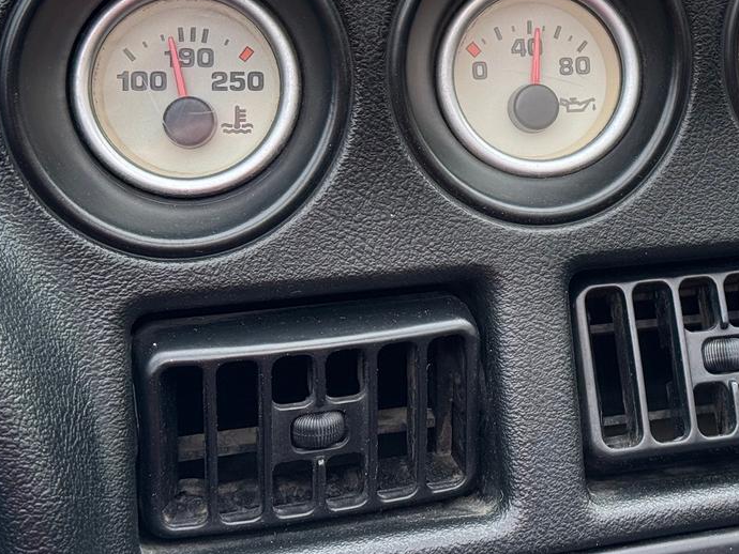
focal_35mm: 89
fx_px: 1901
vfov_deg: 16.5
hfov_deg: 21.6
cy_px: 120
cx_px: 639
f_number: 1.78
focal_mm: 6.76
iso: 64
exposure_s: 1/287
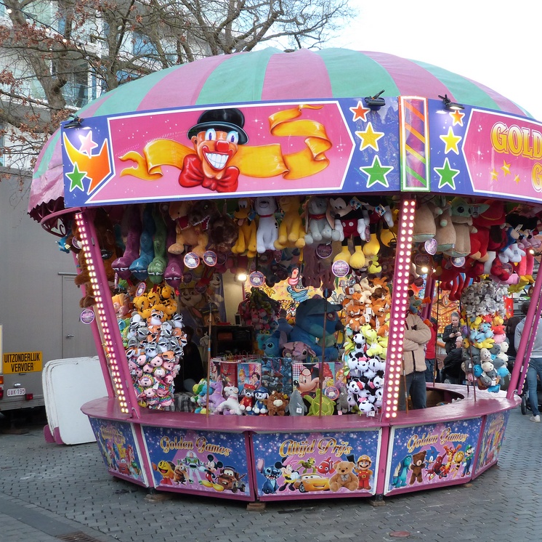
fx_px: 797
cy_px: 272
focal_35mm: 45
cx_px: 288
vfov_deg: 37.6
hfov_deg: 37.5
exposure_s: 1/200
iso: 200
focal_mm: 6.7
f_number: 3.6
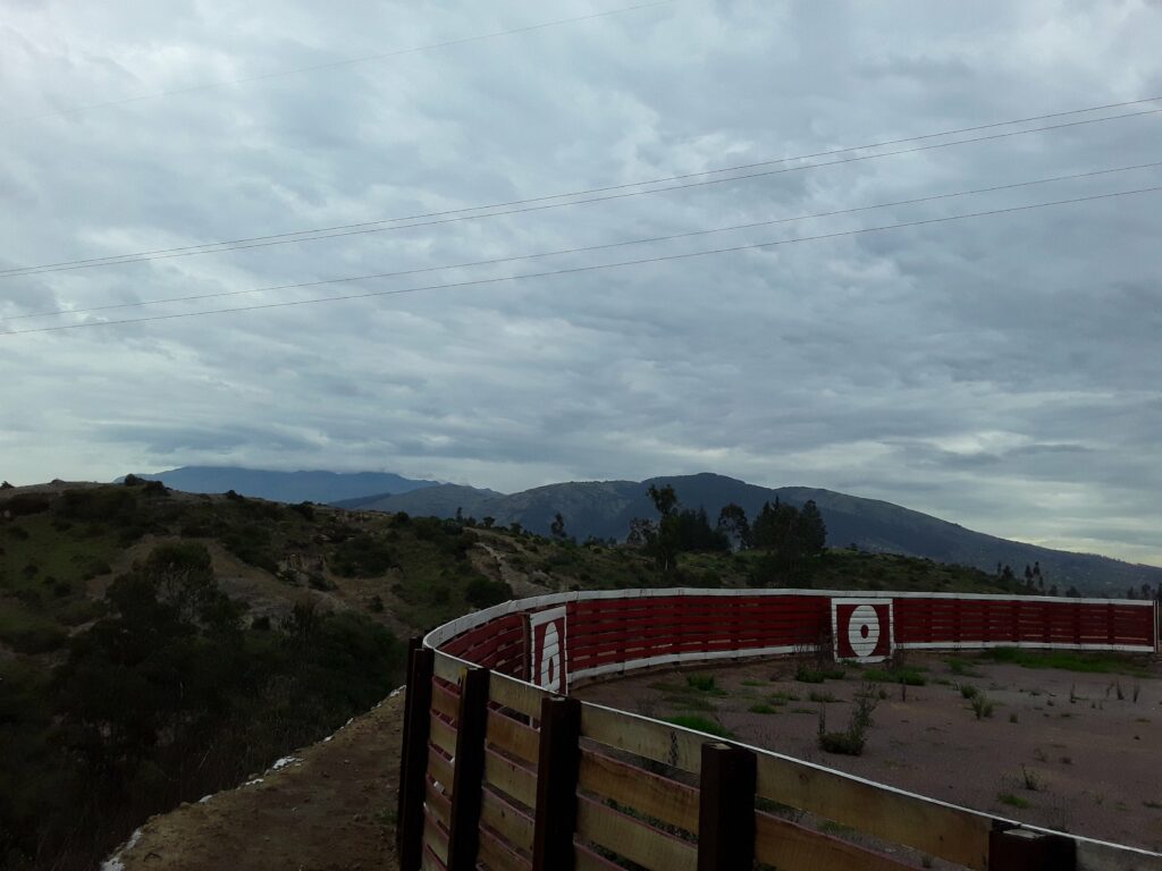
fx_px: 1041
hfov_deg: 58.4
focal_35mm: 31
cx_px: 581
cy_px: 436
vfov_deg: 45.4
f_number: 2.2
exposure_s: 1/1364
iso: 40
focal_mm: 3.3
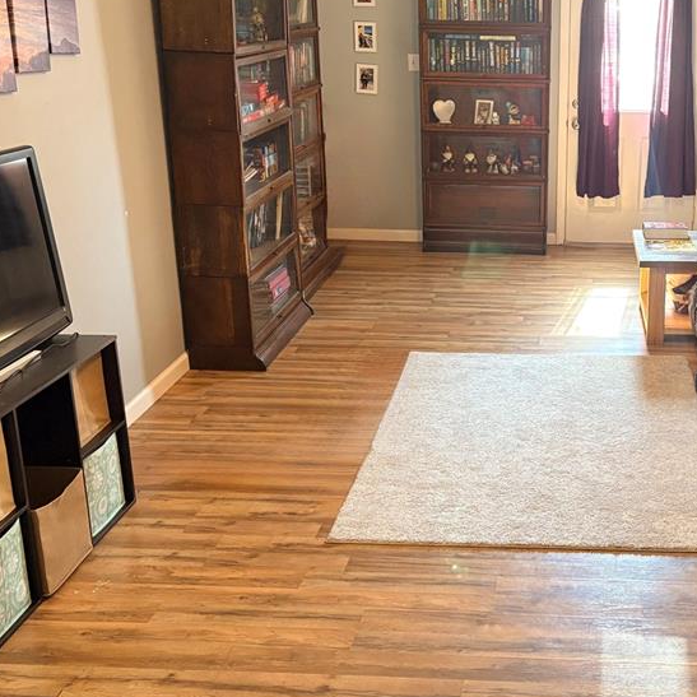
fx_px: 980
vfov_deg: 39.0
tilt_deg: -17.9
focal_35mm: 43
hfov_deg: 38.0
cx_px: 542
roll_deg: -0.9
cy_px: 288
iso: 400
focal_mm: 5.96
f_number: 1.6
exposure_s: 1/60
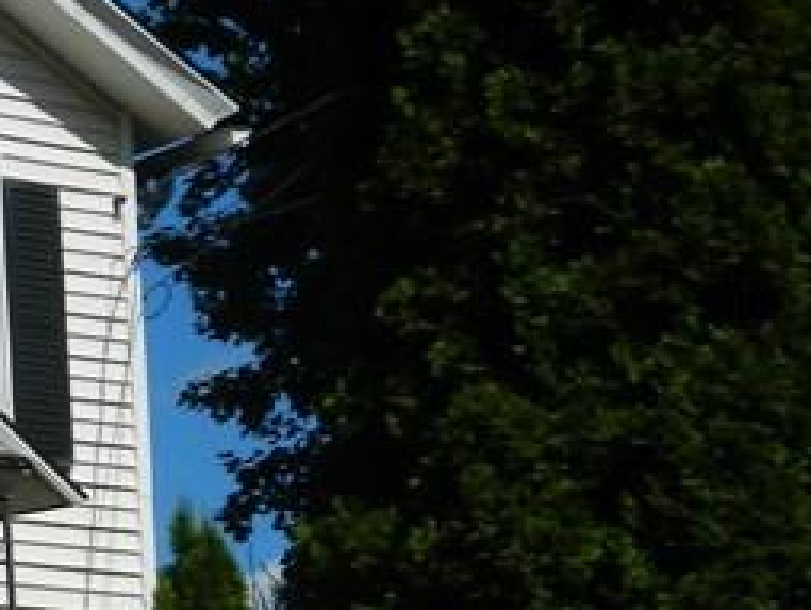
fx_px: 3869
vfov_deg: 8.9
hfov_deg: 11.1
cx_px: -696
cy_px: 699
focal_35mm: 165
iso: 80
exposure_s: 1/250
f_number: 9.8
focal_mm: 7.3
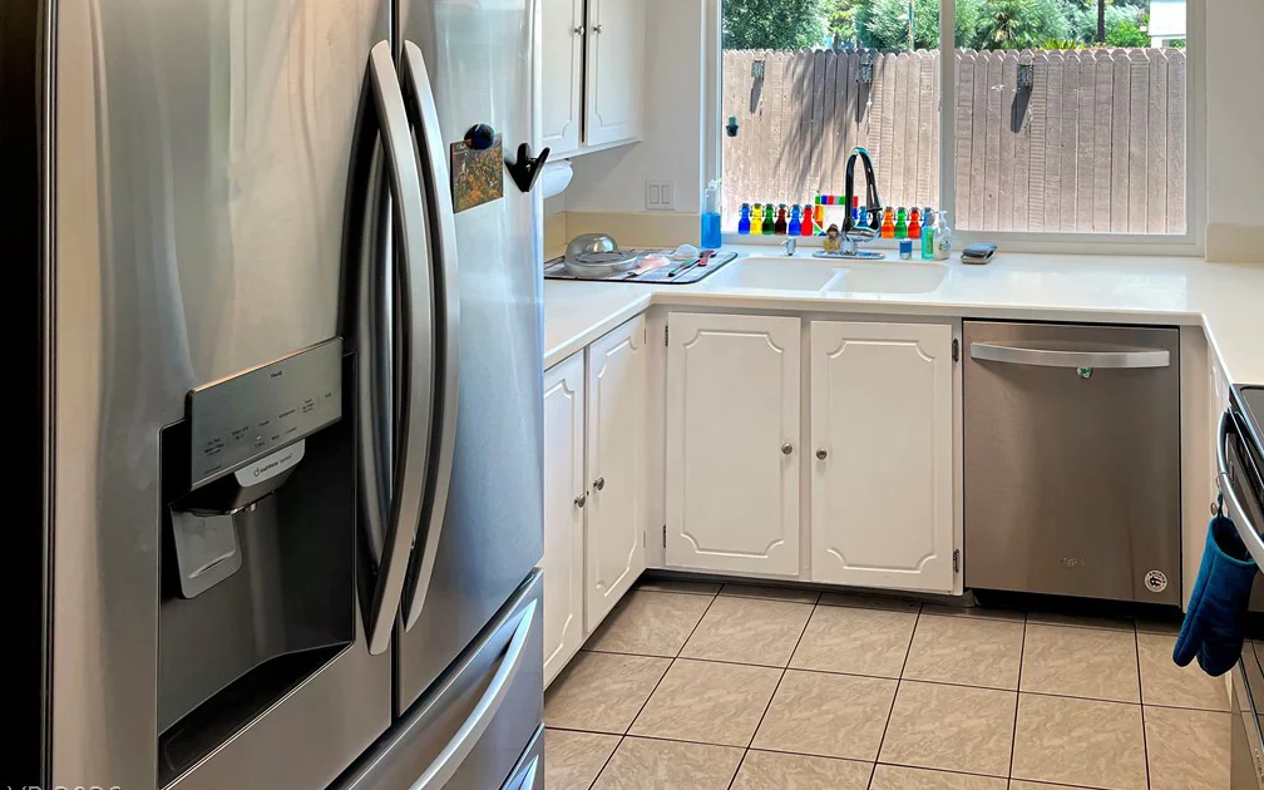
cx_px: 628
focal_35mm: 28
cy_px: 336
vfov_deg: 44.4
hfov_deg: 66.5
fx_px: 965
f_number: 1.6
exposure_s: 1/121
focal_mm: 5.1
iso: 32
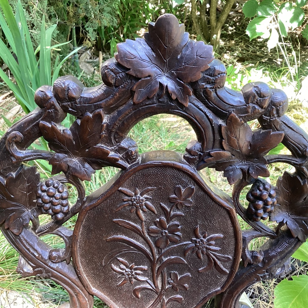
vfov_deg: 44.9
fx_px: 372
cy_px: 152
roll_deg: -1.2
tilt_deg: -33.7
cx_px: 164
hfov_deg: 44.9
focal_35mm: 37
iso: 100
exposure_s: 1/100
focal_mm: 3.3
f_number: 2.4
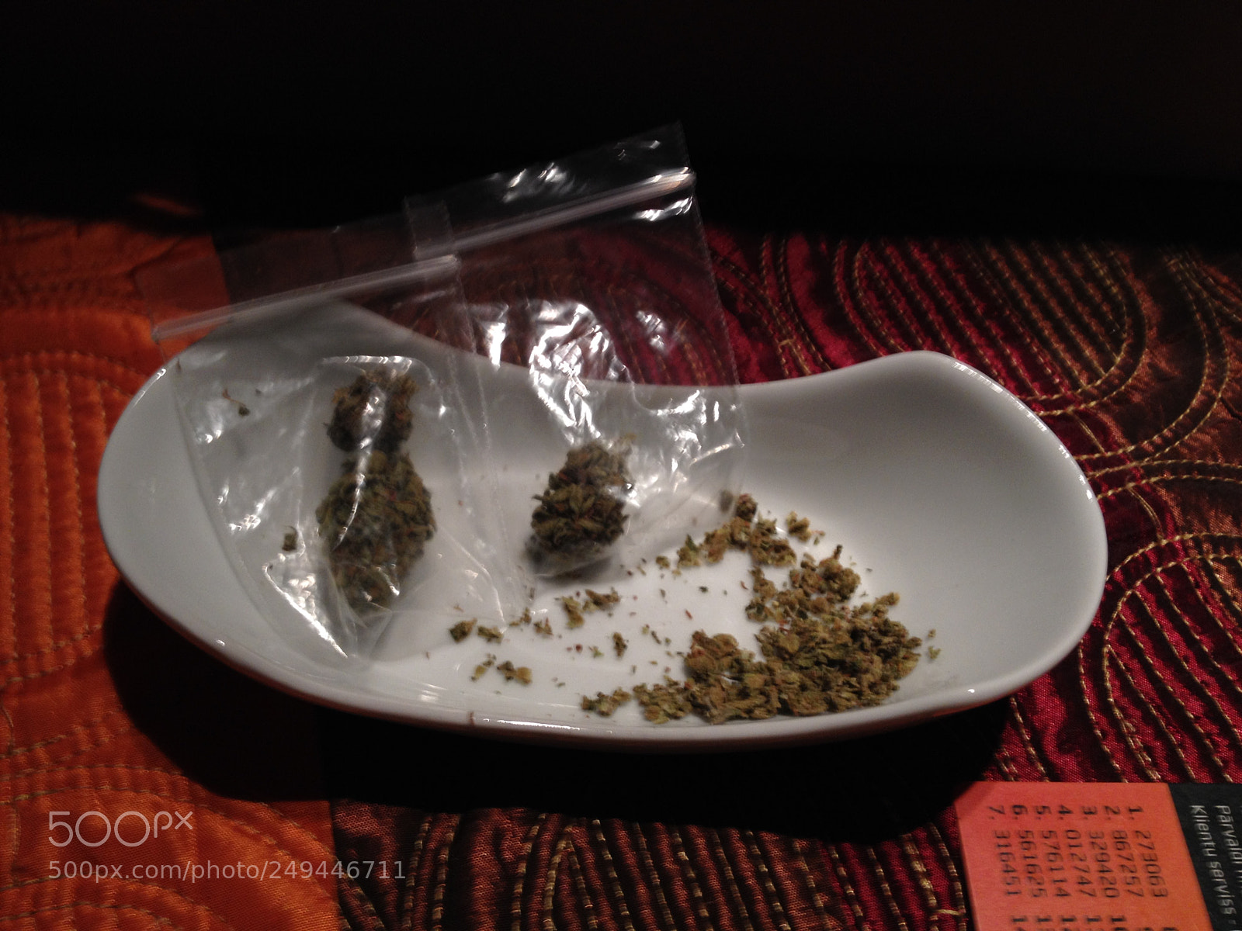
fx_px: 1256
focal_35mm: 35
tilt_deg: -51.9
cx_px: 621
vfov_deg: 40.7
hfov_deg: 52.6
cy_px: 466
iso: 64
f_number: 2.4
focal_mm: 4.28
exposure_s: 1/20
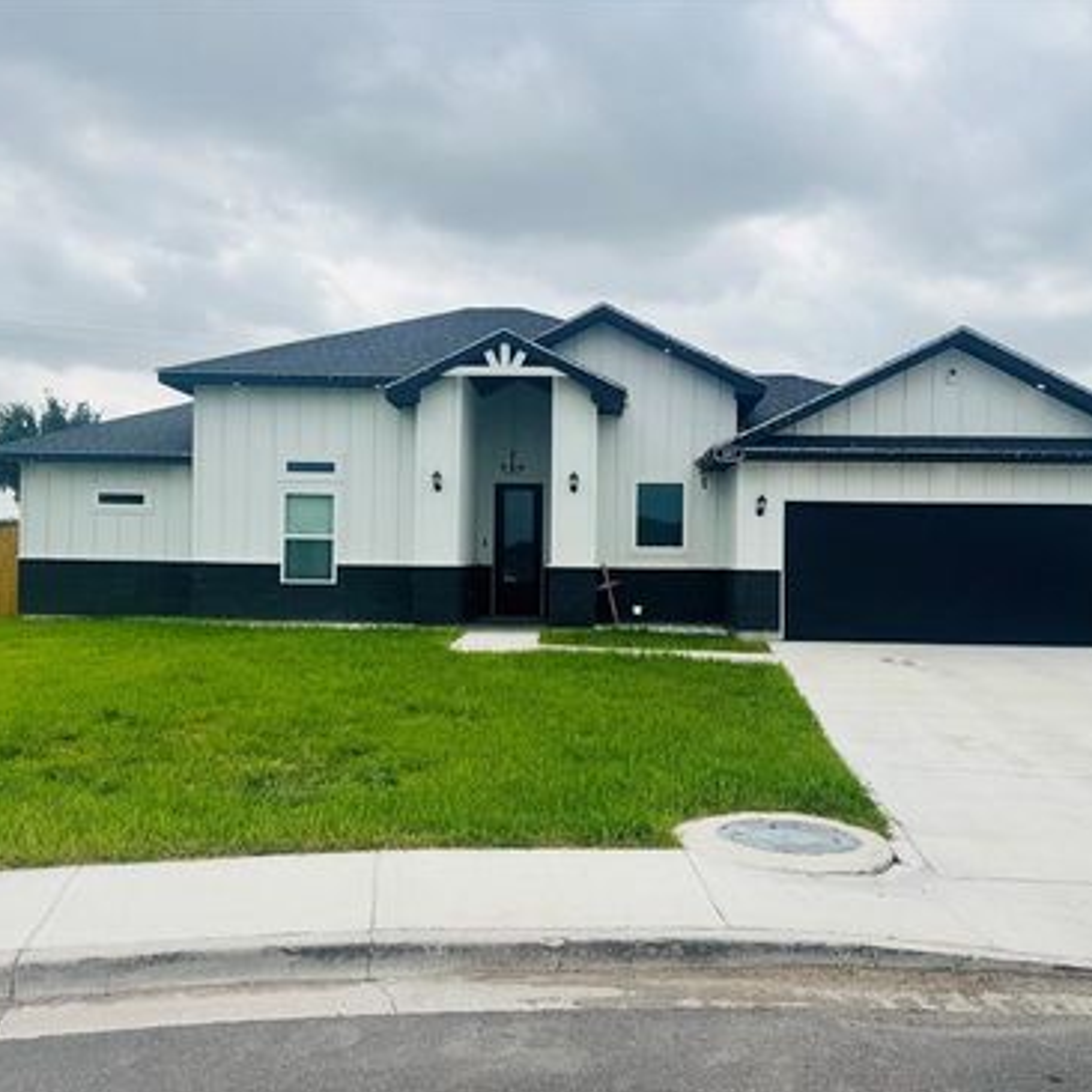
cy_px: 553
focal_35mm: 29
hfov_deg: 55.6
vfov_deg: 55.6
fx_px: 1035
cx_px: 570
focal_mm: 6.76
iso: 80
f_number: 1.78
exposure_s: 1/6410
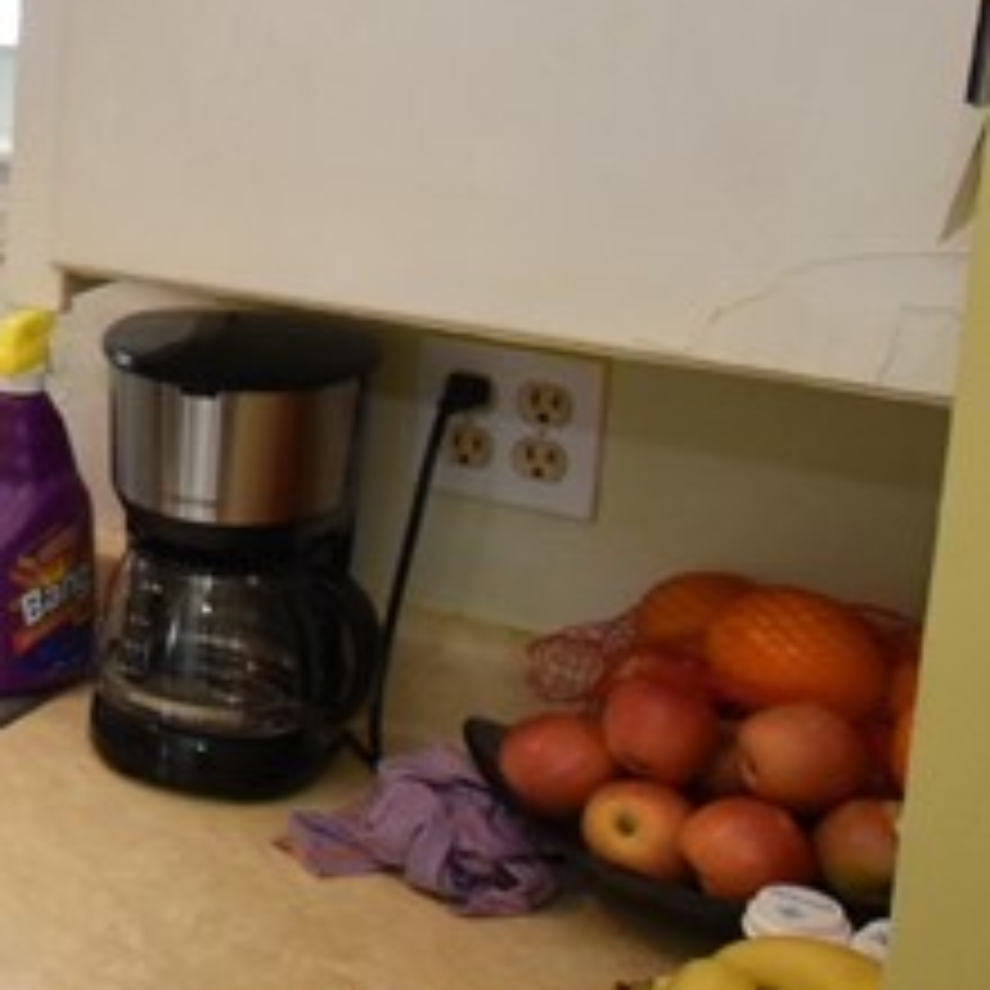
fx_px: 2038
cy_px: 166
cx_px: -724
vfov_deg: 26.7
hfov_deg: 20.5
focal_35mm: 63
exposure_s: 1/160
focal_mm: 10
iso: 800
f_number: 4.5
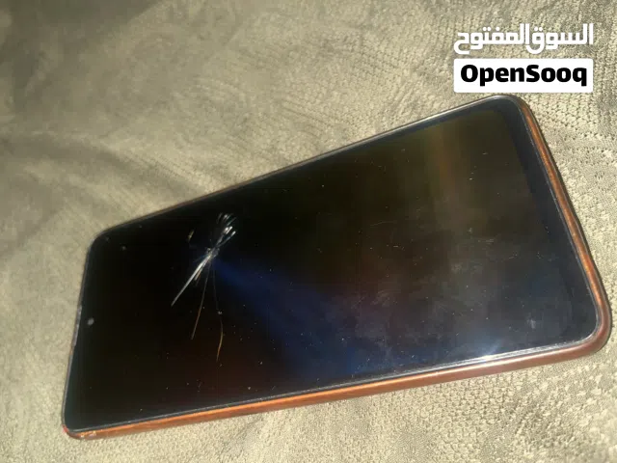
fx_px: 463
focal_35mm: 26
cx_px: 308
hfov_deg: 67.3
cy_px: 232
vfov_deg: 53.1
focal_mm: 5.1
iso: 32
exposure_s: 1/43
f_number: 1.6
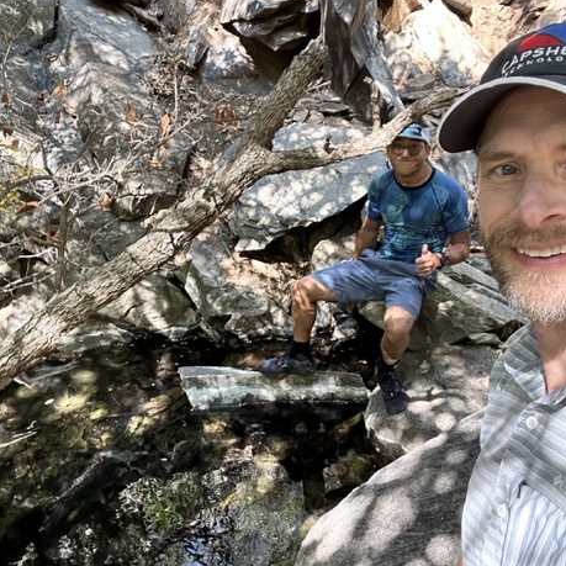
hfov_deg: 44.9
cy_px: 291
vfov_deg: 44.9
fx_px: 684
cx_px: 293
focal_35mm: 37
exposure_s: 1/121
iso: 50
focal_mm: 2.69
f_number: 1.9
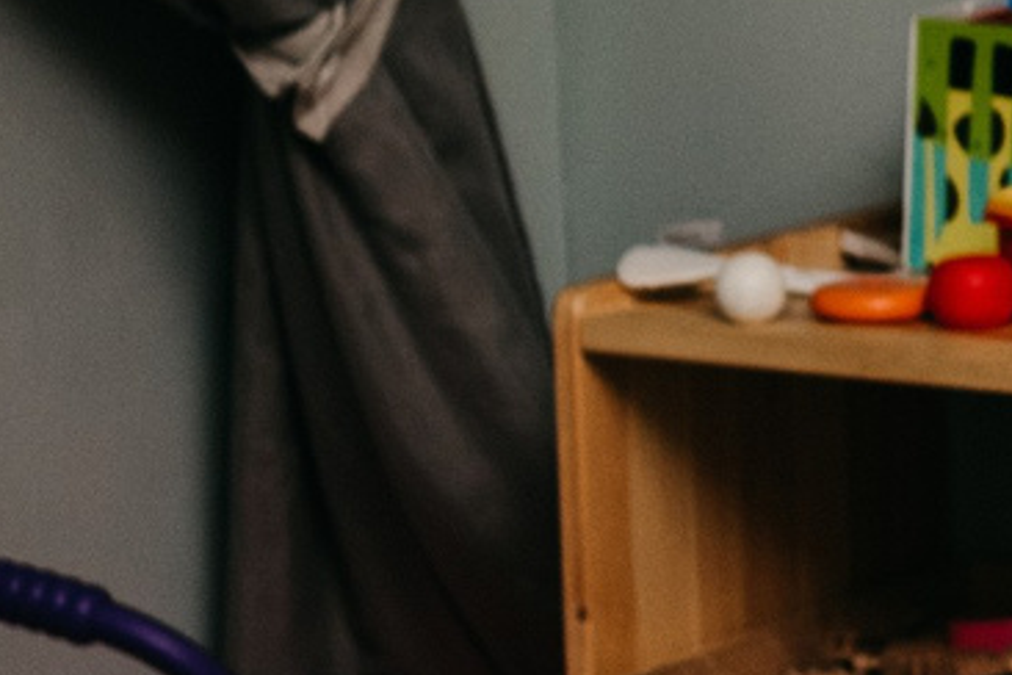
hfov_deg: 6.4
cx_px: 2483
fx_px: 8658
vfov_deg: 4.5
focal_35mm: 308
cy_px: 95
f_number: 3.5
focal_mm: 44
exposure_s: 1/160
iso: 160
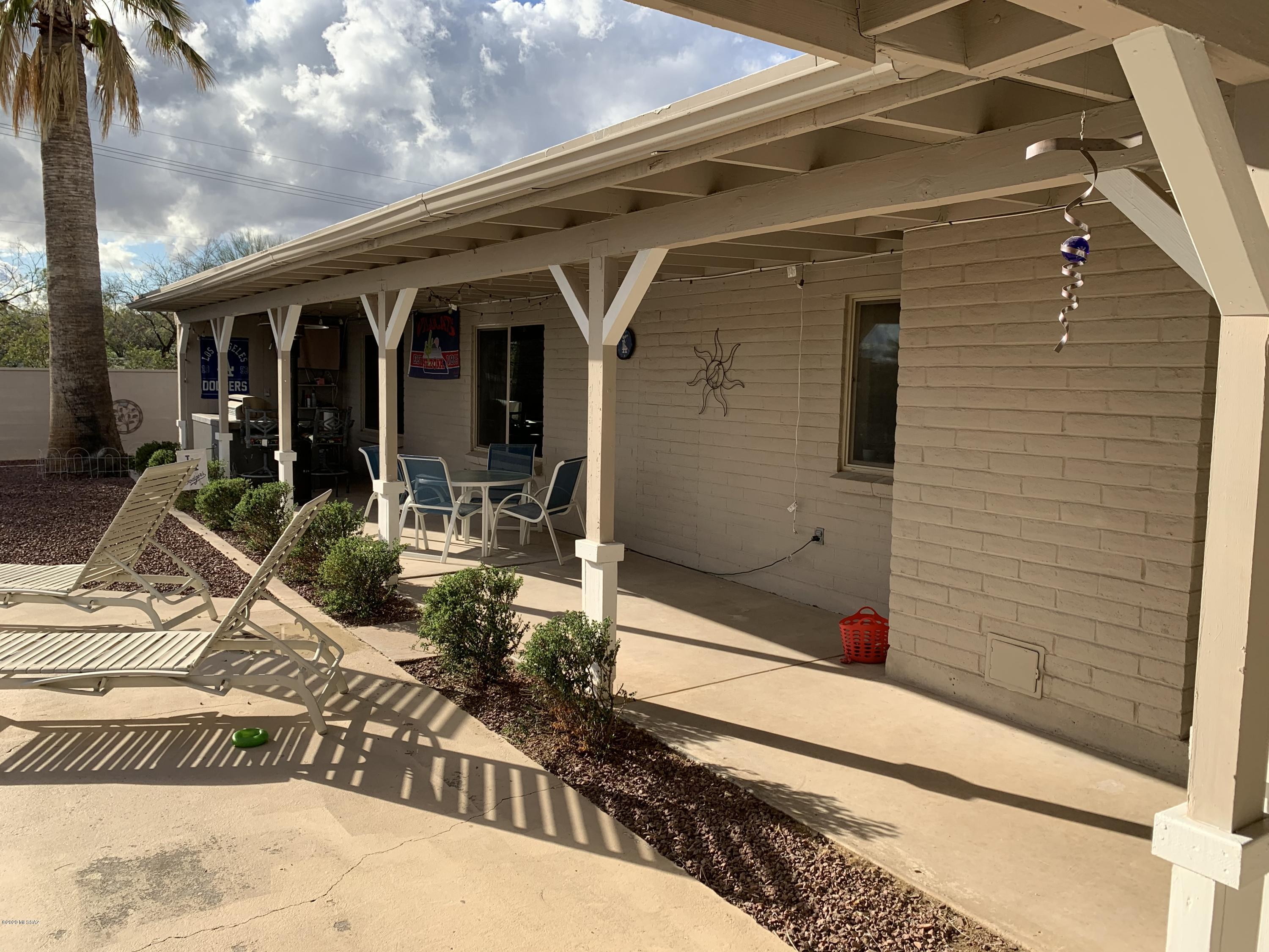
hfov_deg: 67.3
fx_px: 953
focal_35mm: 26
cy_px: 476
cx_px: 634
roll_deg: -0.3
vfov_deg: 53.1
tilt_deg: -3.9
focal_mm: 4.25
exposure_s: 1/1490
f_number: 1.8
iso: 25
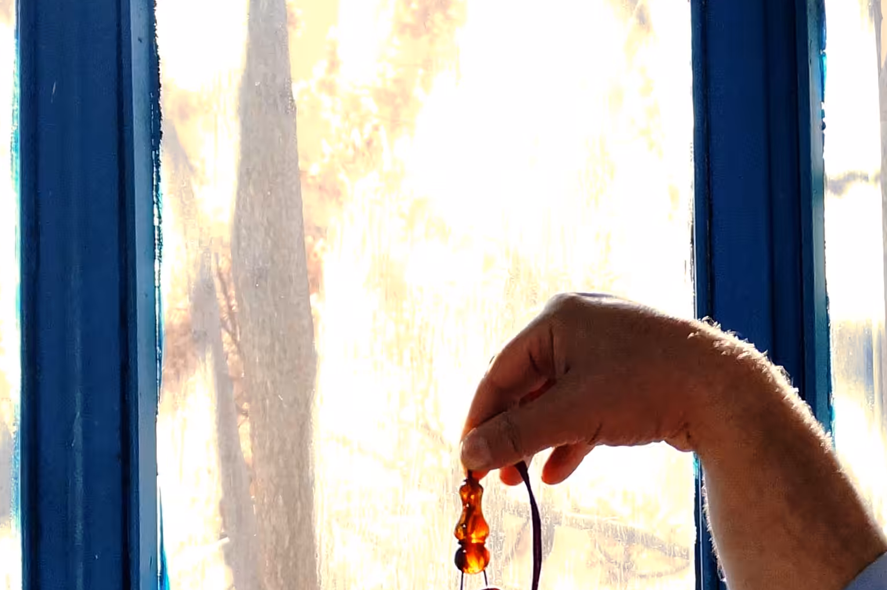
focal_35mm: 147
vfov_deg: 9.0
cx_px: 492
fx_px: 3621
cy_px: 1016
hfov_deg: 14.0
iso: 800
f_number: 5.6
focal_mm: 28
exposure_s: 1/200
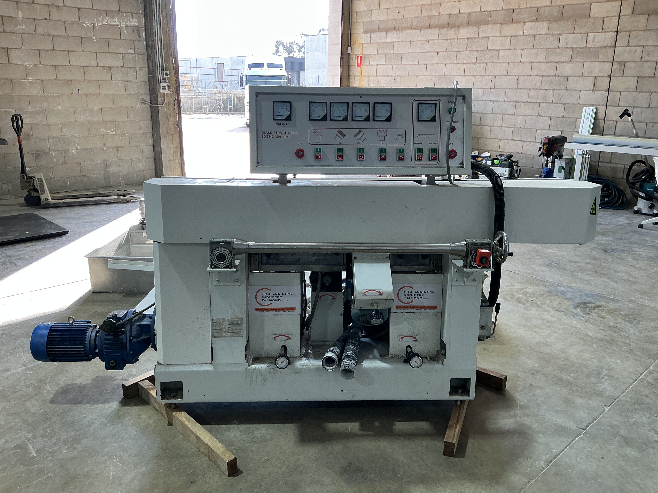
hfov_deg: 61.7
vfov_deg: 48.2
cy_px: 246
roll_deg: -1.7
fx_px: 551
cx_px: 329
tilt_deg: -16.5
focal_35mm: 29
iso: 32
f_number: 1.8
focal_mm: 3
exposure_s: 1/120
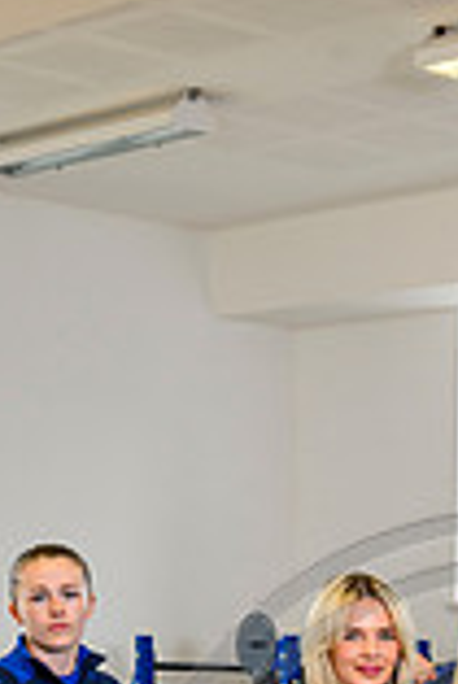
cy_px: 945
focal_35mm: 123
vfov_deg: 15.6
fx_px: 2342
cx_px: 537
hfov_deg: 11.0
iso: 800
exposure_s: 1/125
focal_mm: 43
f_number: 6.3
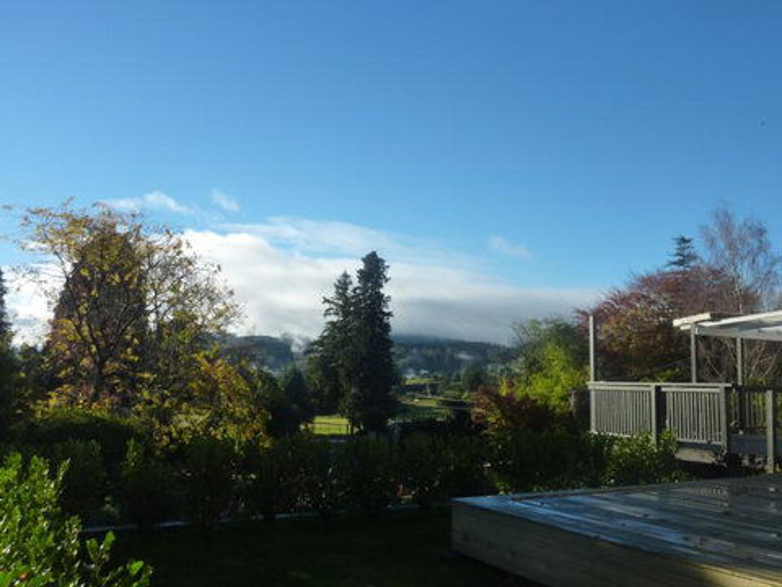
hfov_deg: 56.8
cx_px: 391
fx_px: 723
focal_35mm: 32
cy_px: 294
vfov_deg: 44.2
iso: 125
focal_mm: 5.3
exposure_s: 1/500
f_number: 4.5
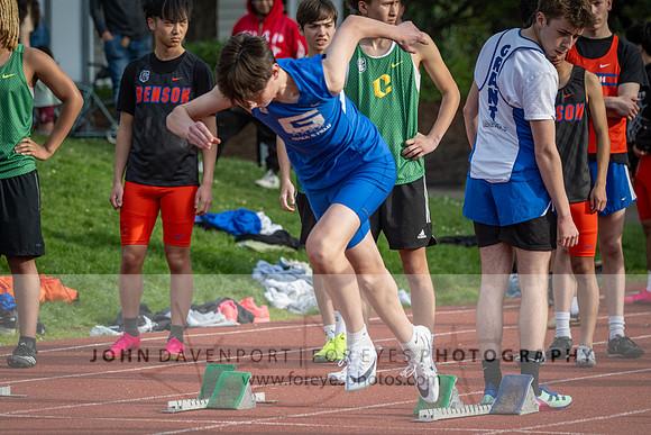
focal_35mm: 238
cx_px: 280
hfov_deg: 8.7
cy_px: 187
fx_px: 4300
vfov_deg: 5.8
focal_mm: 195
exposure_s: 1/2000
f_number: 5.6
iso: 900
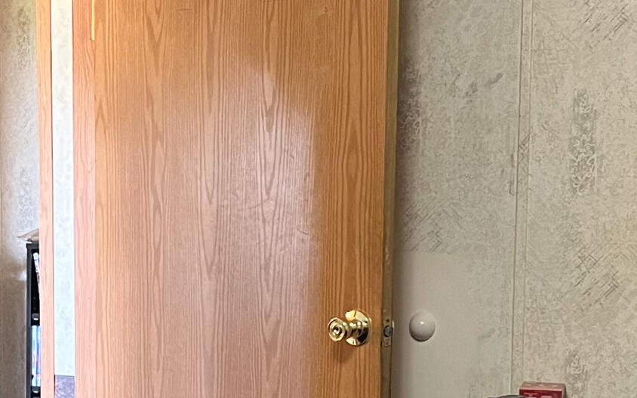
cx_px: 130
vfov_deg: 13.2
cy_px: 403
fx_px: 1701
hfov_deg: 21.0
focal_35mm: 98
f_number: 1.6
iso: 320
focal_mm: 5.1
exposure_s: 1/60
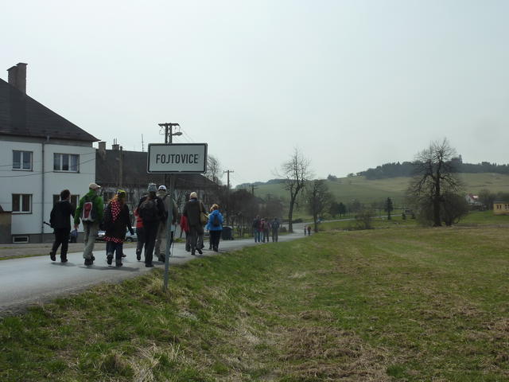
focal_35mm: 40
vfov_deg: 36.0
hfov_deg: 46.8
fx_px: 588
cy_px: 191
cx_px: 254
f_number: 5.6
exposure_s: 1/800
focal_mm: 6.5
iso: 125
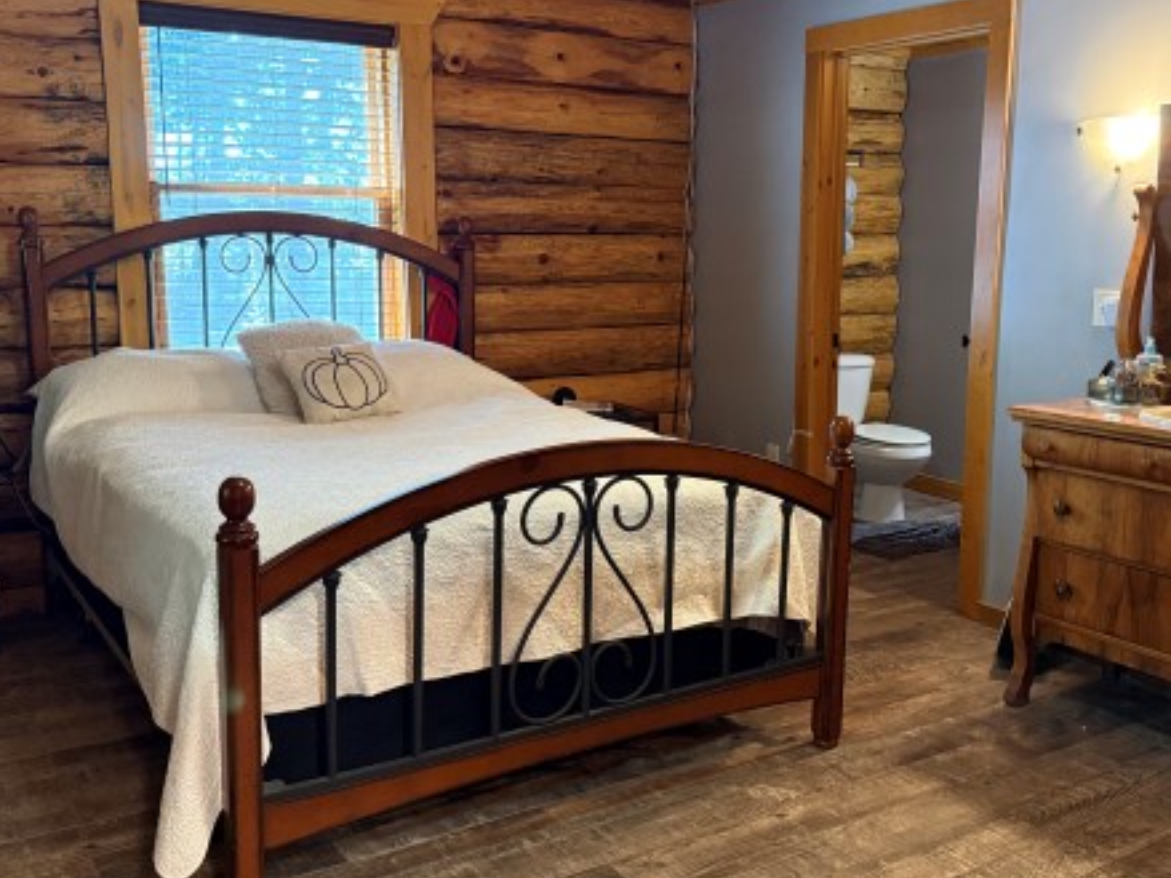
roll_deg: -0.6
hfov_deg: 52.4
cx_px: 672
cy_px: 406
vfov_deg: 40.7
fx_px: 1184
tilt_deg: -8.6
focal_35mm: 35
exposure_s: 1/40
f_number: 1.78
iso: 640
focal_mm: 6.76
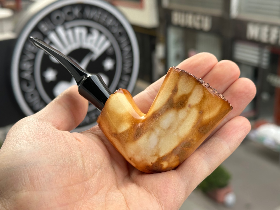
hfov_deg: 39.7
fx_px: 388
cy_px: 105
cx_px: 140
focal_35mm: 48
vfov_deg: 30.3
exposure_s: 1/571
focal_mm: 6.86
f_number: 1.78
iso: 64
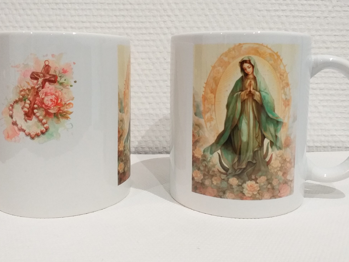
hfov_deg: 54.0
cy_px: 112
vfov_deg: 41.7
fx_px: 343
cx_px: 175
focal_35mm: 34
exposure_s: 1/33
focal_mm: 3.6
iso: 200
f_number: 1.9
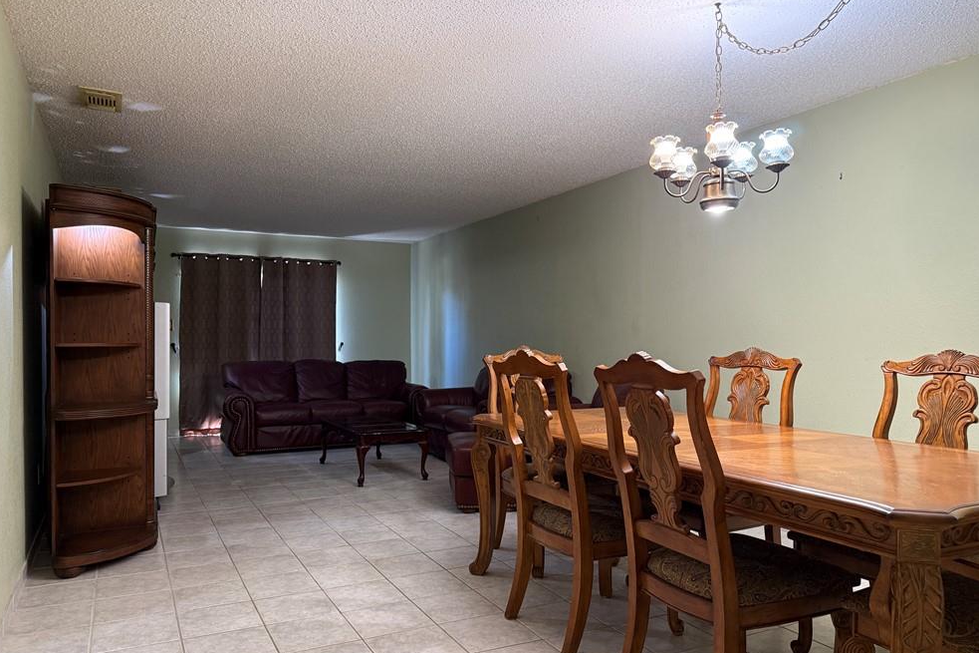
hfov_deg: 69.4
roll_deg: -0.3
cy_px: 341
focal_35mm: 26
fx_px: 707
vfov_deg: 49.5
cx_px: 480
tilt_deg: -0.2
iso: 320
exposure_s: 1/60
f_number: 1.78
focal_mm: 6.76
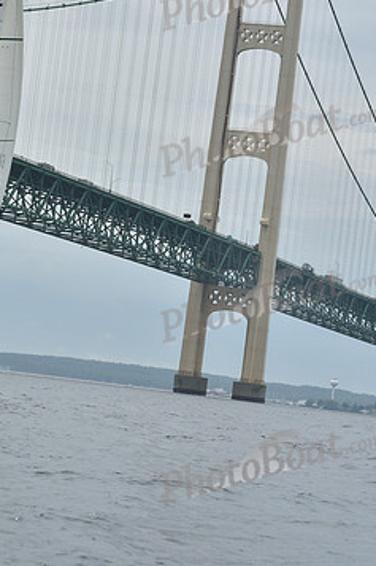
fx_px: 2556
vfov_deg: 12.6
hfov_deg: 8.4
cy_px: 242
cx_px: 79
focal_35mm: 163
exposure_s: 1/800
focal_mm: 100
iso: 250
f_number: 11
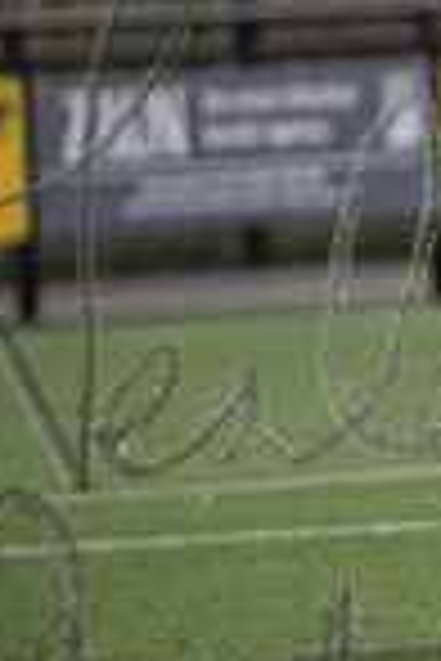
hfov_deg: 1.5
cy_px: 211
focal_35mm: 921
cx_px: 1019
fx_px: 16922
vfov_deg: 2.2
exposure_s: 1/1600
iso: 400
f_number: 4
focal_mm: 200
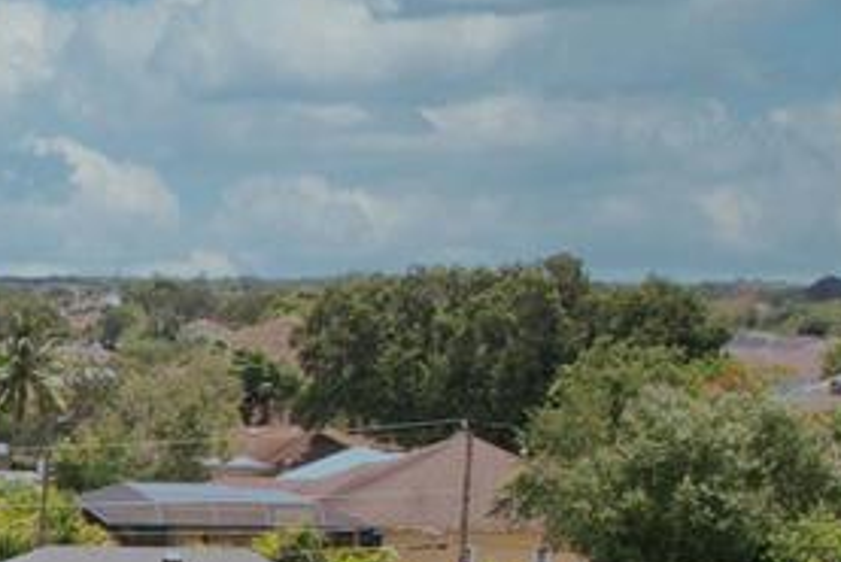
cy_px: 1012
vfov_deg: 10.2
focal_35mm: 127
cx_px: -865
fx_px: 2968
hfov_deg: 13.6
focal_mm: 8.4
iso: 100
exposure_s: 1/50
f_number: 2.8
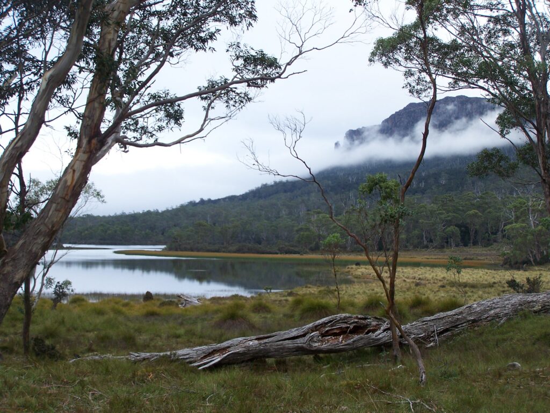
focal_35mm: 67
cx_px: 275
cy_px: 206
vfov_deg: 21.9
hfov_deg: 29.0
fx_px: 1065
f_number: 3.2
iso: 80
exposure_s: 1/160
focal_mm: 11.1
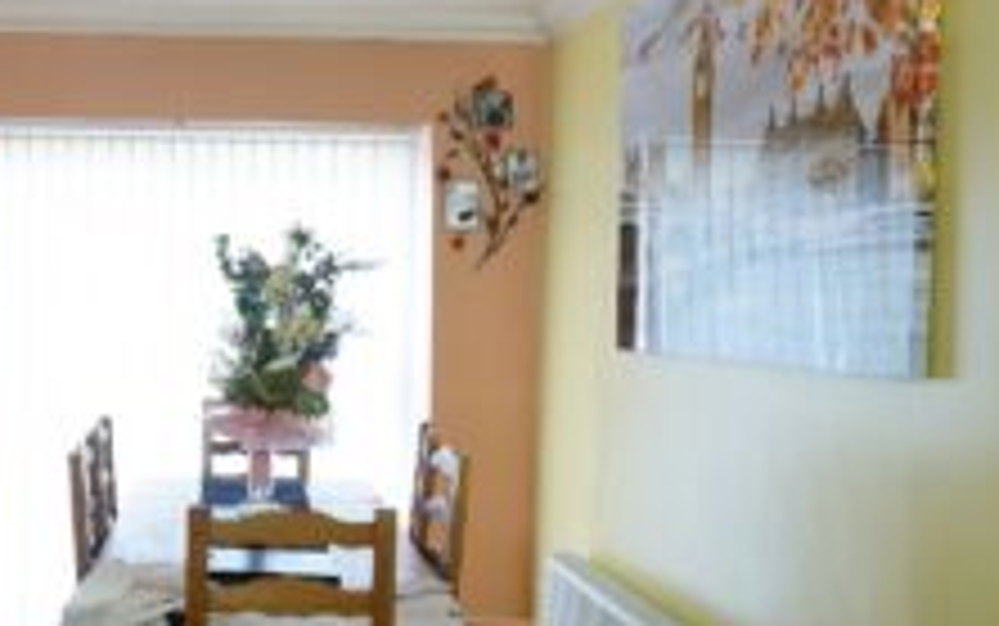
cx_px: 212
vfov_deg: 29.2
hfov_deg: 43.3
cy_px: 342
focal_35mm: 44
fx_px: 1199
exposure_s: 1/25
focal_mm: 16
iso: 400
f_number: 5
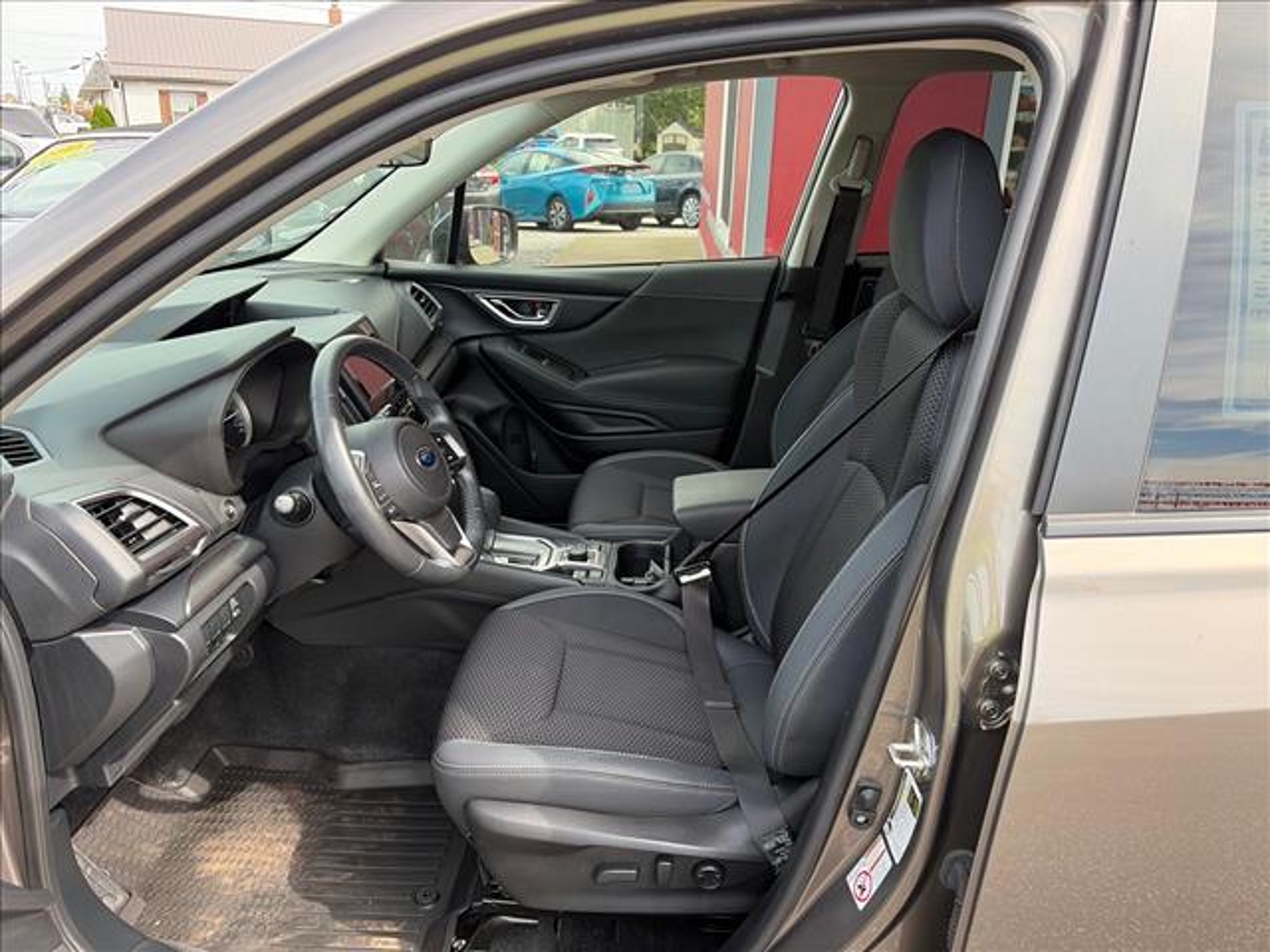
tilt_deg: -20.3
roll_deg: -0.9
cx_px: 635
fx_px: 954
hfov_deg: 67.3
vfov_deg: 53.1
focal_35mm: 26
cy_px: 476
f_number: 1.6
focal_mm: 5.96
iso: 64
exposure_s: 1/363
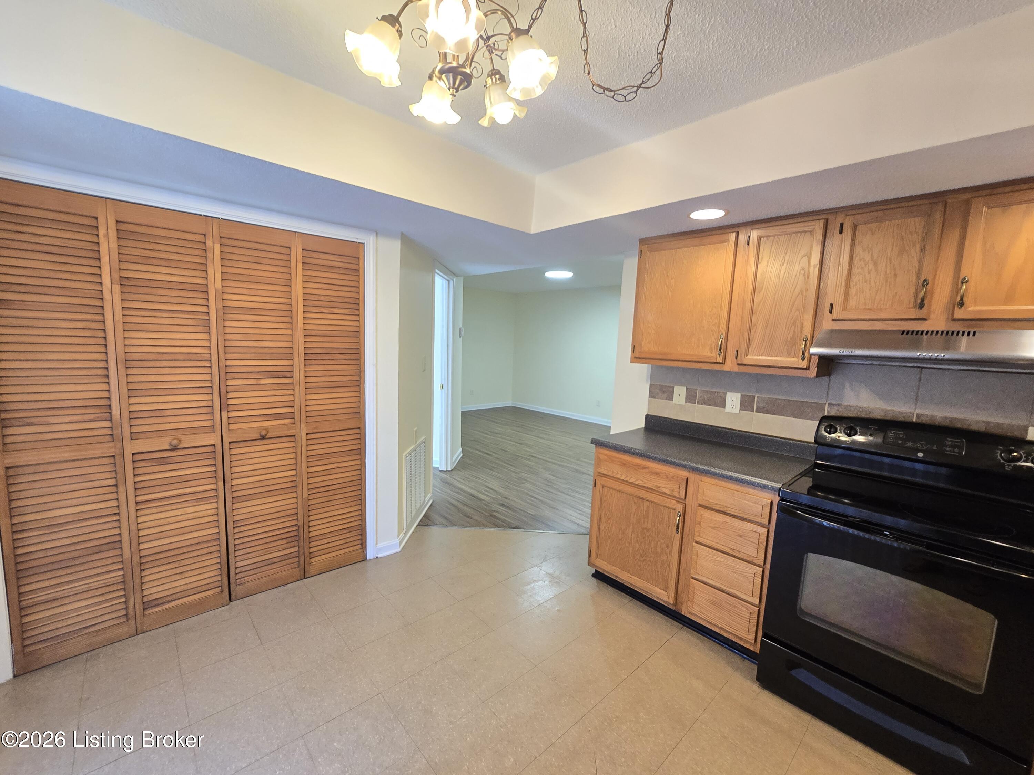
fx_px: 388
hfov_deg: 106.2
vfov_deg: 89.9
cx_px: 517
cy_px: 388
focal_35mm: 13
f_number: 2.2
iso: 250
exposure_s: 1/60
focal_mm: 2.2
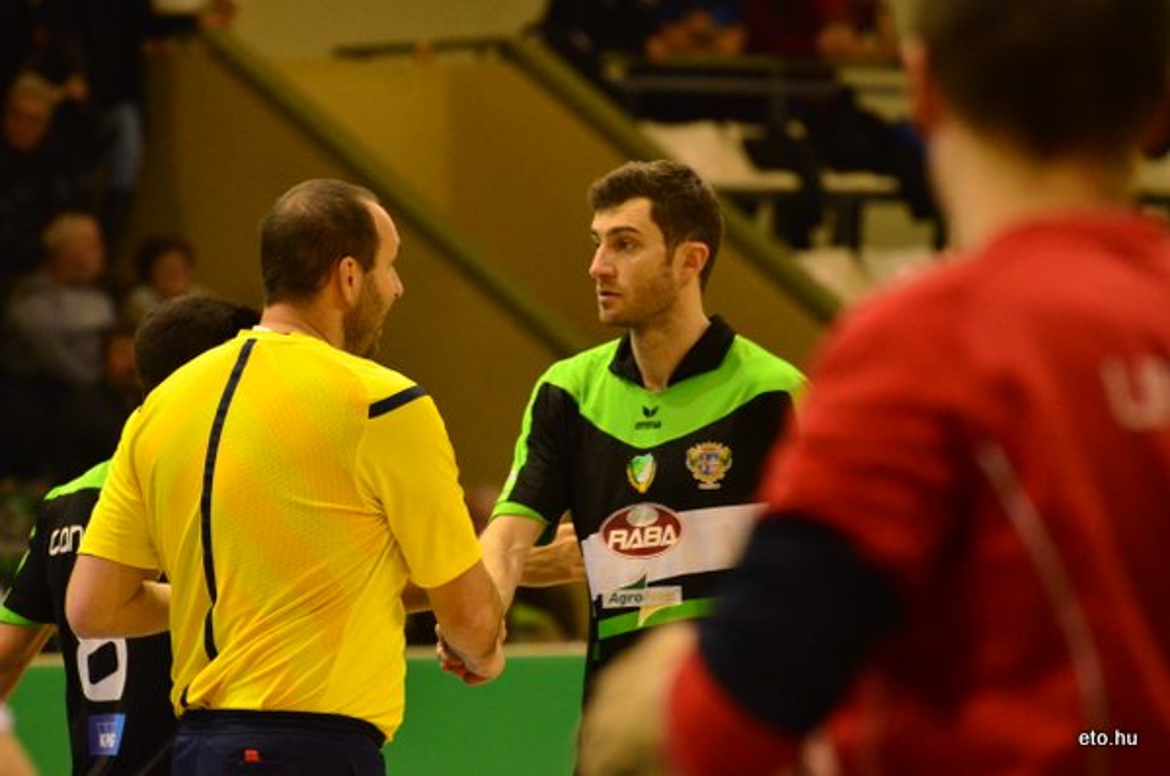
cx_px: 585
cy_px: 388
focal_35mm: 330
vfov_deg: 4.2
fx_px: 10708
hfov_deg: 6.3
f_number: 5.3
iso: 4000
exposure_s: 1/400
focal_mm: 220
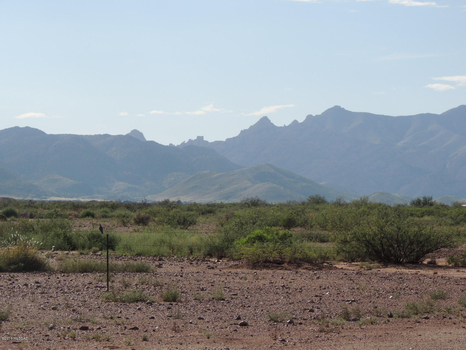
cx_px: 233
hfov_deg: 12.7
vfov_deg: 9.6
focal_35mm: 155
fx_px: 2087
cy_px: 175
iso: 100
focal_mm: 27.6
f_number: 4.4
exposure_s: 1/1000
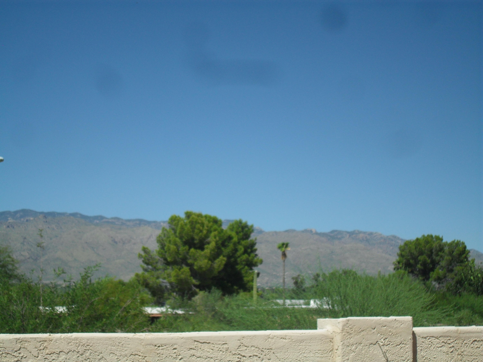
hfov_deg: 27.8
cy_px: 181
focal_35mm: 70
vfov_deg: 21.0
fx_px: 977
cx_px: 242
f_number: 13.2
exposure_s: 1/125
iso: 100
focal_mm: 12.3
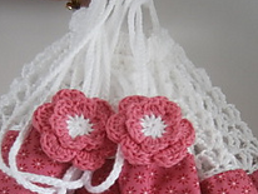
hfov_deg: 30.7
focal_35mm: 63
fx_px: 470
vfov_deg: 22.6
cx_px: 134
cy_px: 187
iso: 125
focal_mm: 4.7
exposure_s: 1/30
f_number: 2.8
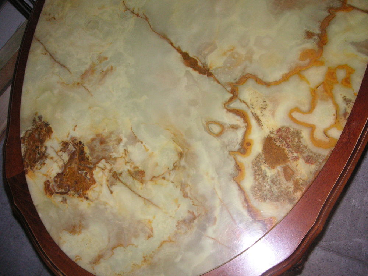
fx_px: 393
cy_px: 138
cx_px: 184
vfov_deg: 38.7
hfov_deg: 50.1
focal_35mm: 37
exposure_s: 1/45
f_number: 2.8
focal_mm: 6.1
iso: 160
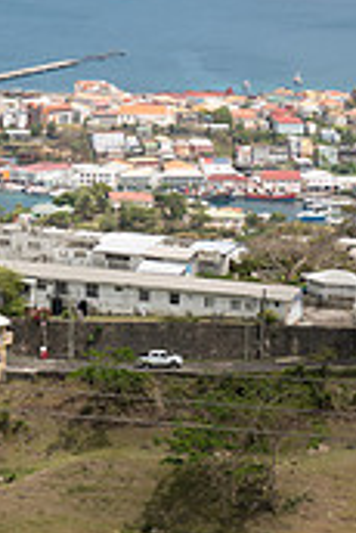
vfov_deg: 11.6
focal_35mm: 175
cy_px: -17
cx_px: -207
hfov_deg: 7.7
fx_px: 2590
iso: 64
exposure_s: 1/125
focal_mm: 52
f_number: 5.6
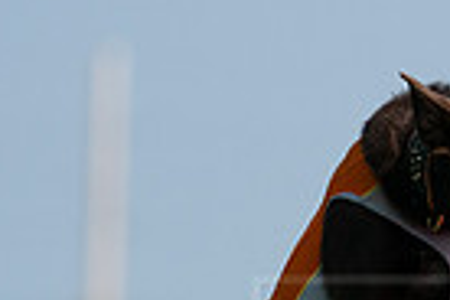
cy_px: 439
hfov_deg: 1.3
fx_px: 19486
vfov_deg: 0.9
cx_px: 564
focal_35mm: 1559
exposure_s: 1/4000
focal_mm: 371
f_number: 6.3
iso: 1000
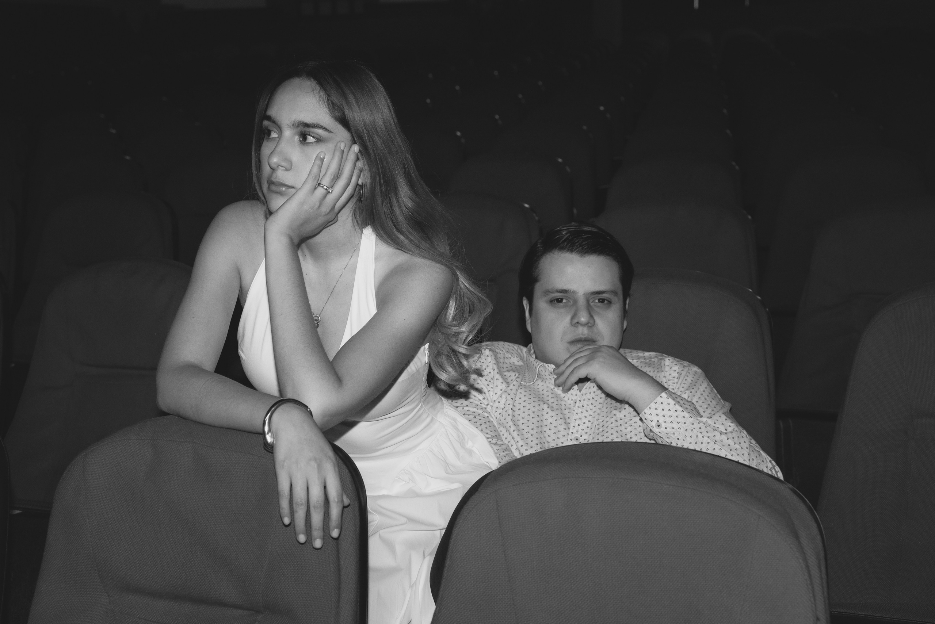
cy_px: 312
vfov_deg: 23.6
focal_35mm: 58
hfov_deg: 34.7
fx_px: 1497
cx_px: 468
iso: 500
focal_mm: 57
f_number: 7.1
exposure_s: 1/100
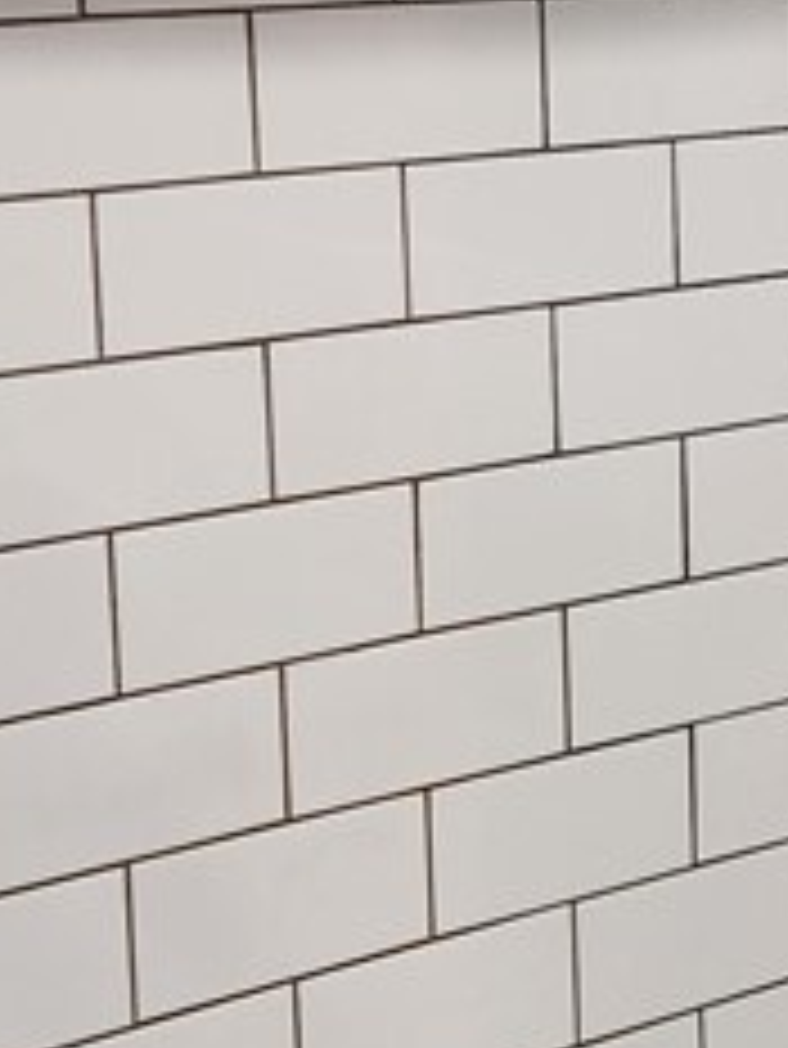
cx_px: 1108
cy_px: 234
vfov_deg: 19.3
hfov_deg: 13.9
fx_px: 3063
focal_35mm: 101
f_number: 1.8
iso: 400
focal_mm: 5.4
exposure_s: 1/120
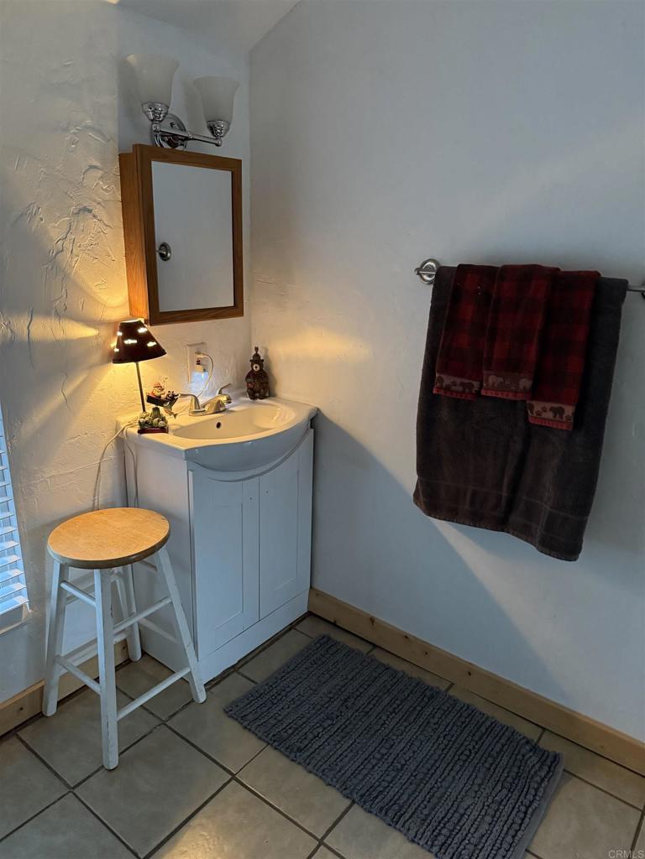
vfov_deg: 71.6
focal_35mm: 24
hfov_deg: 56.8
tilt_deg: -17.0
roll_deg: -2.6
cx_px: 322
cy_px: 430
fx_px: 596
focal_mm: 6.76
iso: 800
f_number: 1.78
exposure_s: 1/40
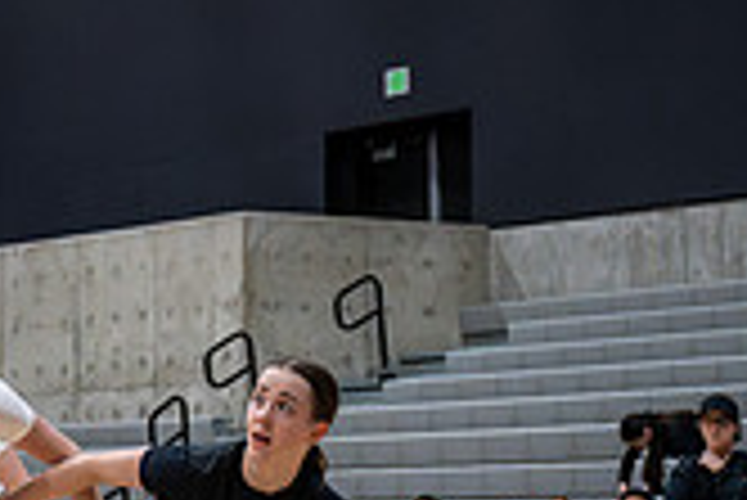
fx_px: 3510
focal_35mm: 169
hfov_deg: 11.6
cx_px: -370
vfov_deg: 8.1
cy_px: 339
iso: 4500
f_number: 2.8
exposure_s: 1/1000
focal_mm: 38
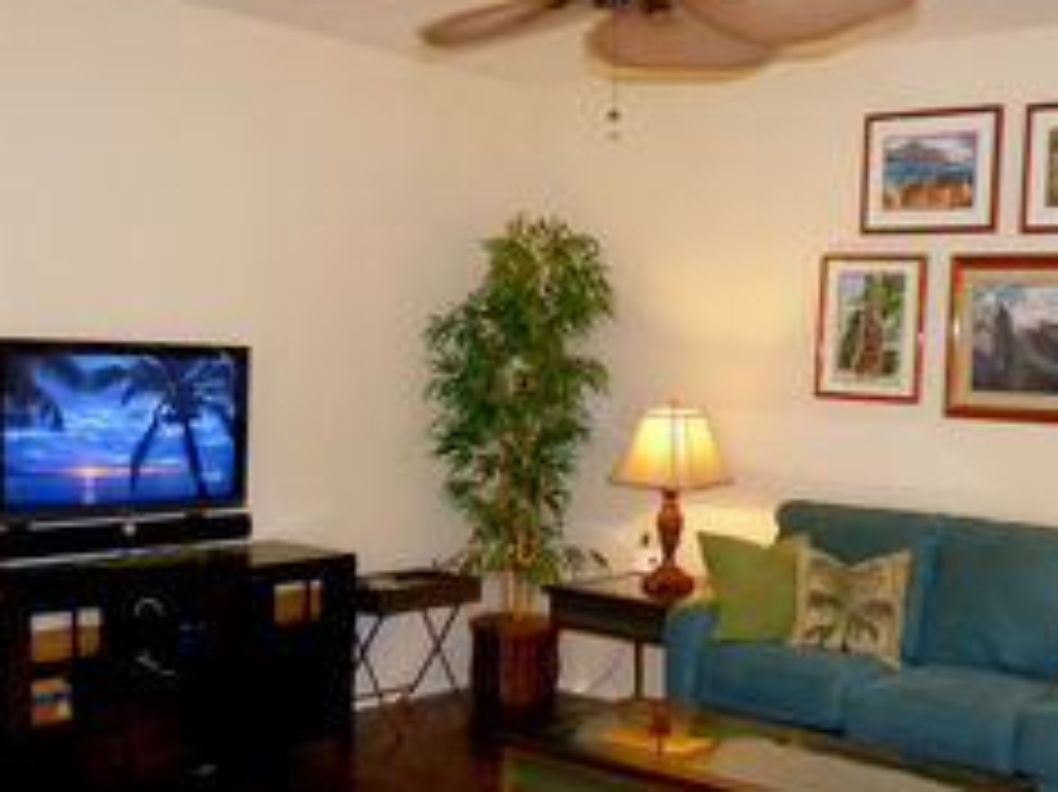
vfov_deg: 30.7
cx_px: 648
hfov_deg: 40.2
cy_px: 486
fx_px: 1436
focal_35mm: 47
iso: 800
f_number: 3.3
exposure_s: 1/60
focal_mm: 5.29
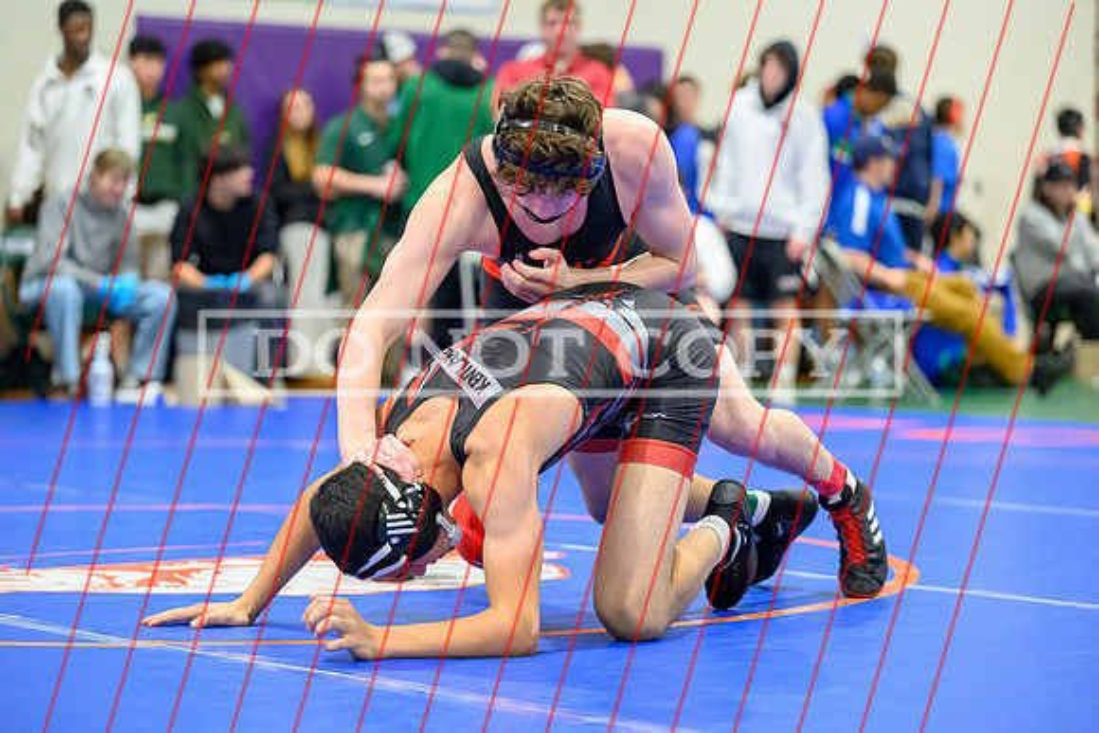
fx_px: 3359
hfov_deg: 18.6
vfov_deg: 12.5
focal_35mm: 110
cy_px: 366
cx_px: 550
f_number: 2.8
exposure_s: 1/800
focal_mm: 110
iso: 16000
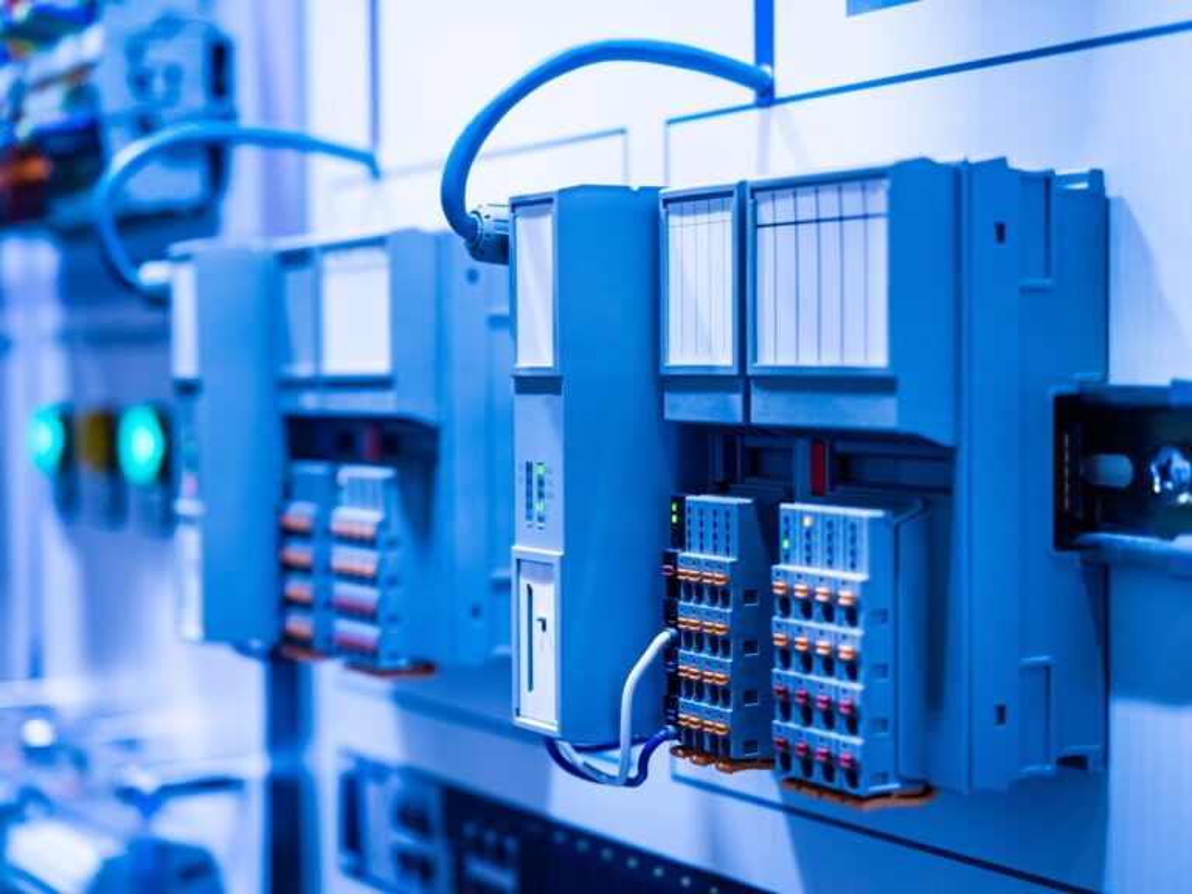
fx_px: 2204
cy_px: 447
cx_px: 596
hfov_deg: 30.3
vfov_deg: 22.9
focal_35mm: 64
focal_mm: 32
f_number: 2.8
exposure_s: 1/125
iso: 1000
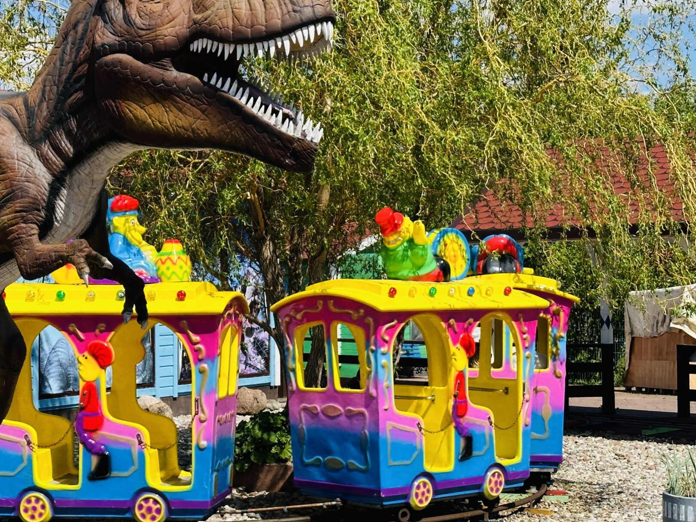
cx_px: 289
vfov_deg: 19.4
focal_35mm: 76
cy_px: 258
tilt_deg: +2.3
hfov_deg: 25.6
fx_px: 1528
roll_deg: +3.2
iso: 64
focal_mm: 6.86
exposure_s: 1/4016
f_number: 1.78
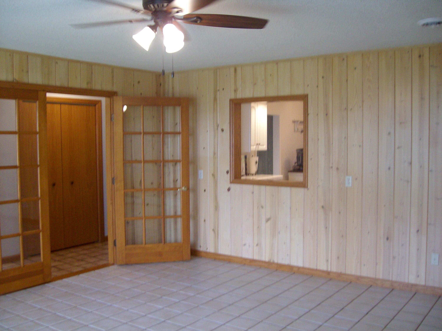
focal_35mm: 35
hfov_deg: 52.6
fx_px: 447
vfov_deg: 40.7
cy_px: 166
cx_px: 221
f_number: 2.8
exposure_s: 1/40
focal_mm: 5.8
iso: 156
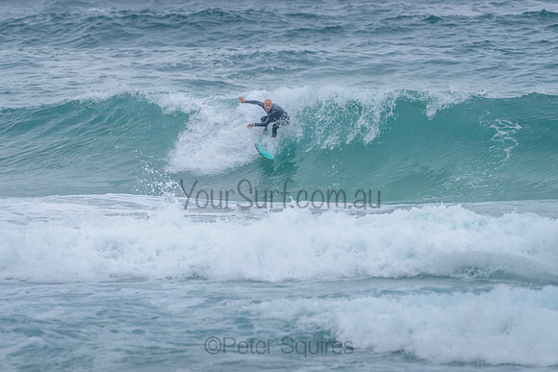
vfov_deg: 2.2
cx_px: 280
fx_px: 9500
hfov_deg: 3.4
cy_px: 145
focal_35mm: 613
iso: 500
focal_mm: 500
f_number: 5.6
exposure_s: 1/1250
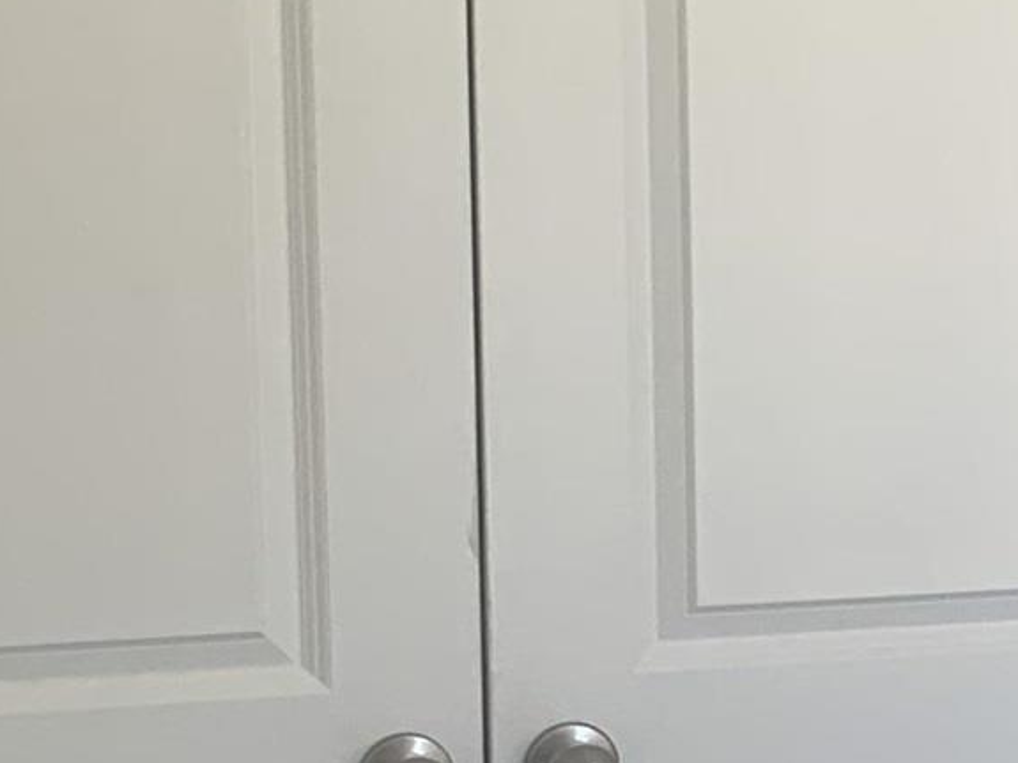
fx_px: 4087
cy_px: 632
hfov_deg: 12.8
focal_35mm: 139
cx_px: 1887
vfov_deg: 10.6
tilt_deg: -9.5
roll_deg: -1.2
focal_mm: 4.25
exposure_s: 1/120
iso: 32
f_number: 1.8
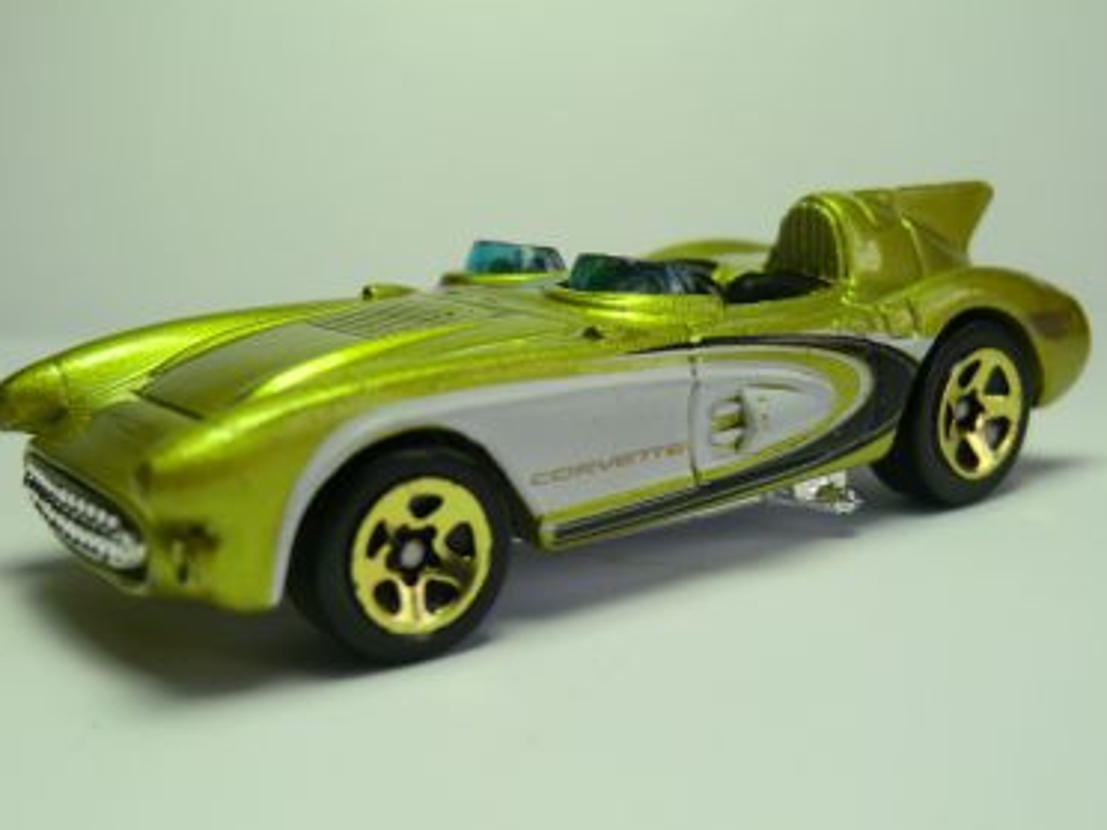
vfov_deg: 33.6
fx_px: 1375
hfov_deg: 43.8
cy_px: 414
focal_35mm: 43
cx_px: 545
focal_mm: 7.1
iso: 64
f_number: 3.8
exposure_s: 1/125
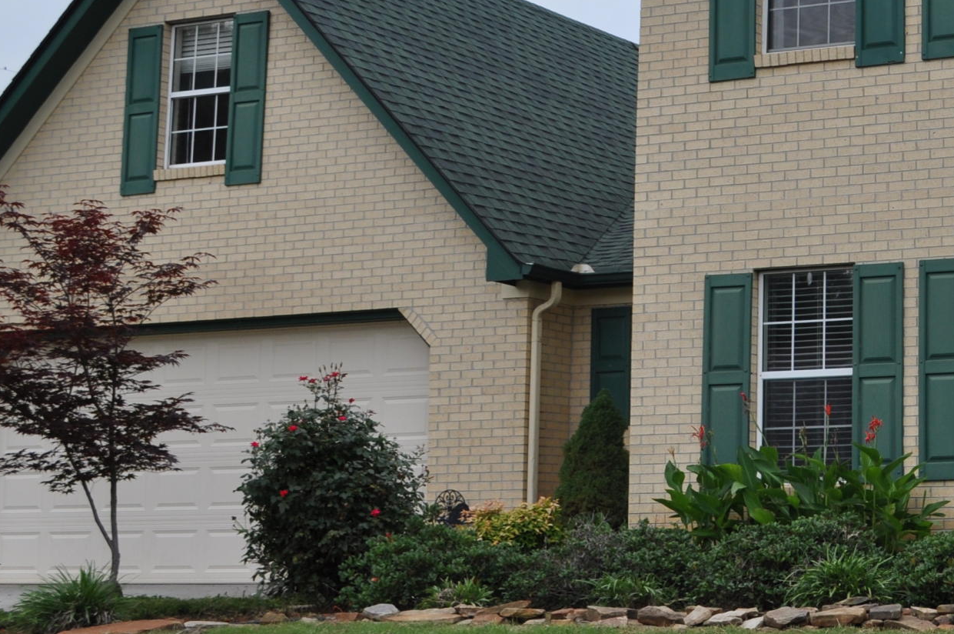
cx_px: 1047
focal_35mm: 87
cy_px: 184
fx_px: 2302
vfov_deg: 15.6
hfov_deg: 22.1
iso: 200
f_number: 6.3
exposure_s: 1/160
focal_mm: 24
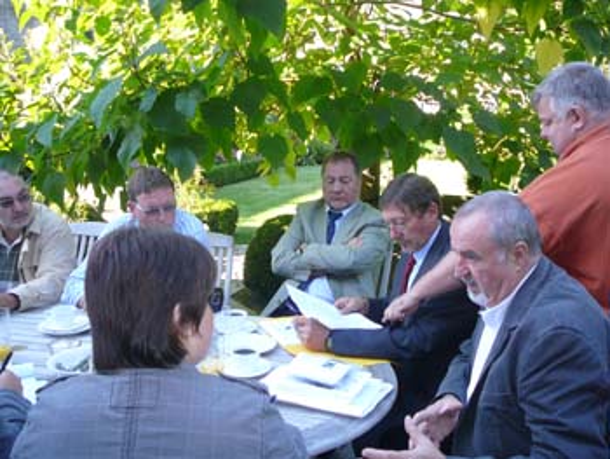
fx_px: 617
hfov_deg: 52.6
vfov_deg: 40.7
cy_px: 230
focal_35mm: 35
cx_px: 305
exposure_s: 1/60
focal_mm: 5.2
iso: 80
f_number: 2.8
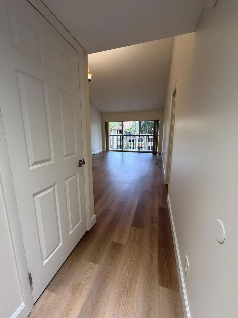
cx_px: 119
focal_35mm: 14
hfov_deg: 85.7
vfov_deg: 102.1
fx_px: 128
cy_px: 159
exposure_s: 1/60
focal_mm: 2.22
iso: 160
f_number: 2.2
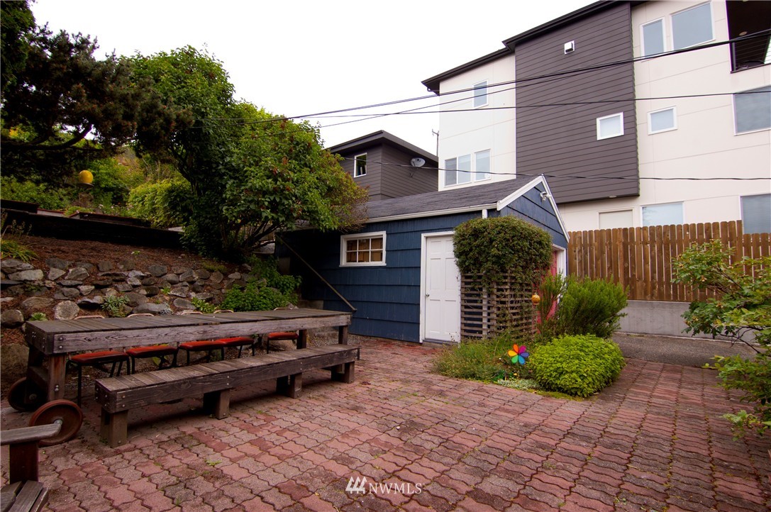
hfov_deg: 95.0
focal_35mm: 16
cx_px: 386
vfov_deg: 71.9
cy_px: 256
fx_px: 353
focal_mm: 11
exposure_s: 1/80
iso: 200
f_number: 5
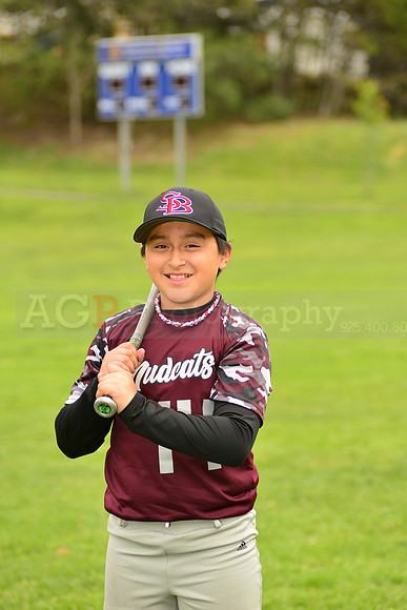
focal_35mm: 135
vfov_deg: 15.2
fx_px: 2288
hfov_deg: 10.2
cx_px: 204
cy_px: 305
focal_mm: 135
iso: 100
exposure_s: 1/250
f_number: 5
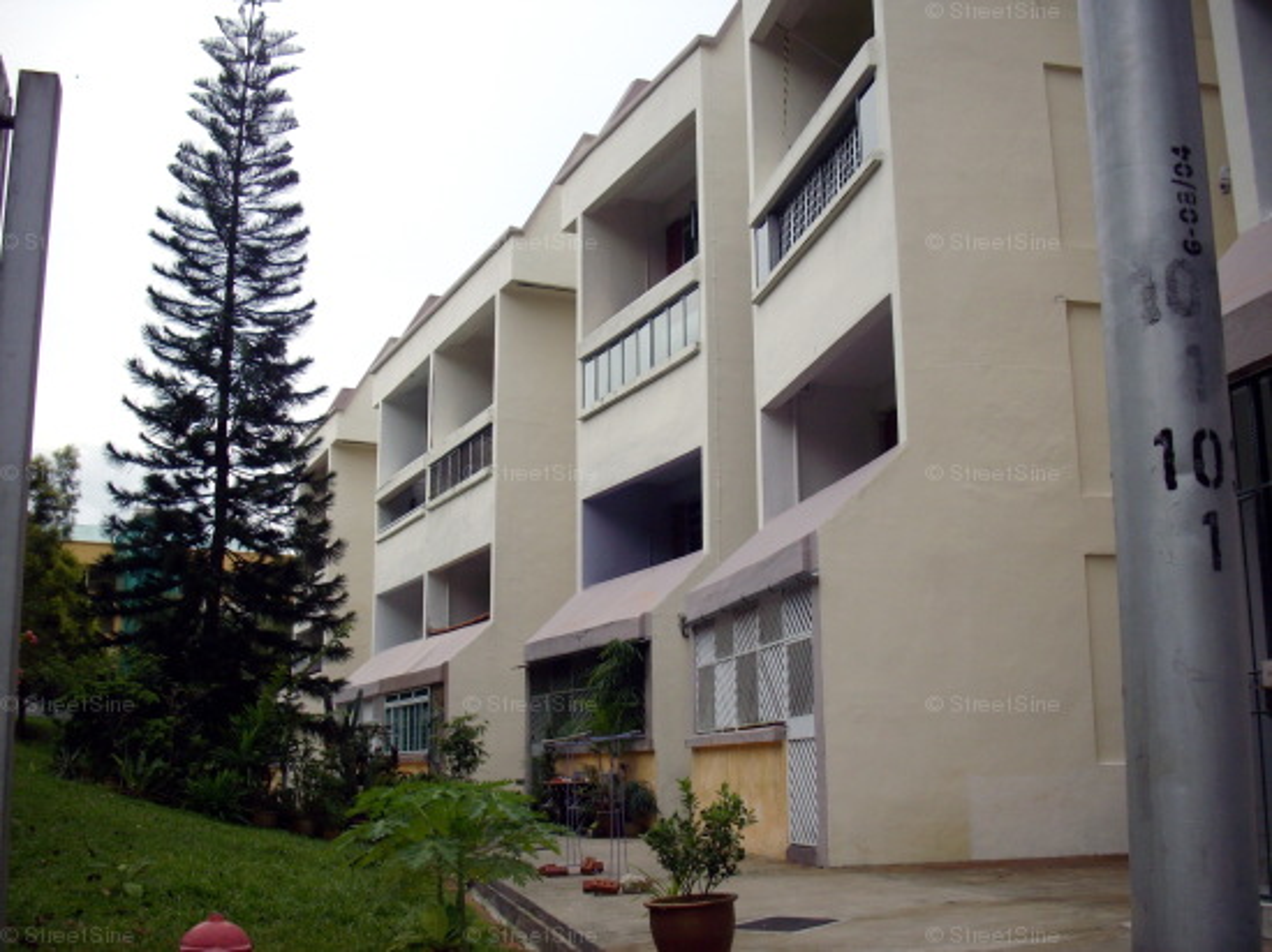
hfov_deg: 50.2
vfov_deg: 38.6
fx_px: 1359
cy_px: 476
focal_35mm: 37
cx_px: 636
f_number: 5.6
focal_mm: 6.2
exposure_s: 1/160
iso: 80
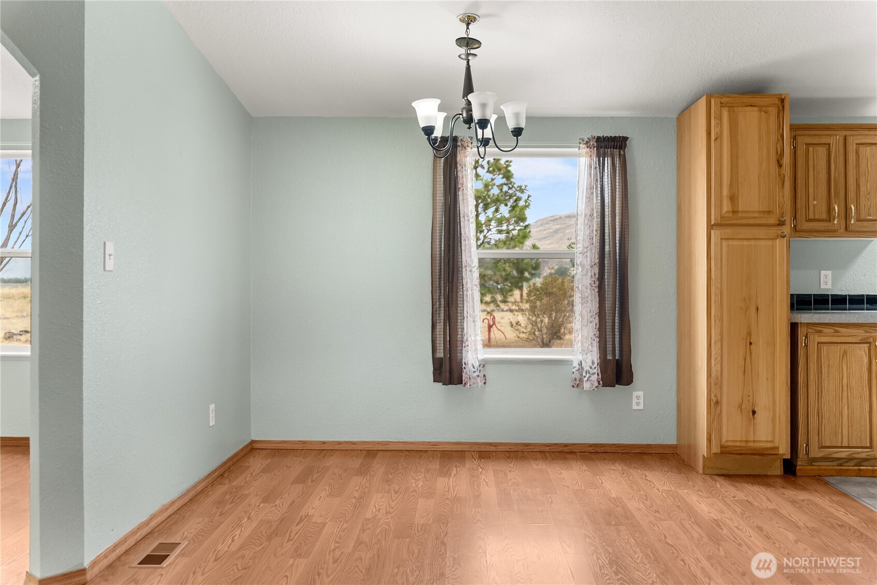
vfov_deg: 43.4
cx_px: 438
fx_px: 736
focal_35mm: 30
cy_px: 292
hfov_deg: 61.6
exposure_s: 1/15
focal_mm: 30.2
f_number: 3.2
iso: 400
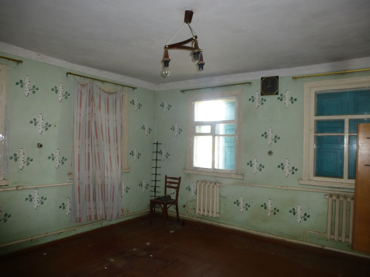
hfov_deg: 71.6
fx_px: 257
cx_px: 185
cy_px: 138
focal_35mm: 24
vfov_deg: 56.8
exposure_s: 1/60
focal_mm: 4.3
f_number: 3.3
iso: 250
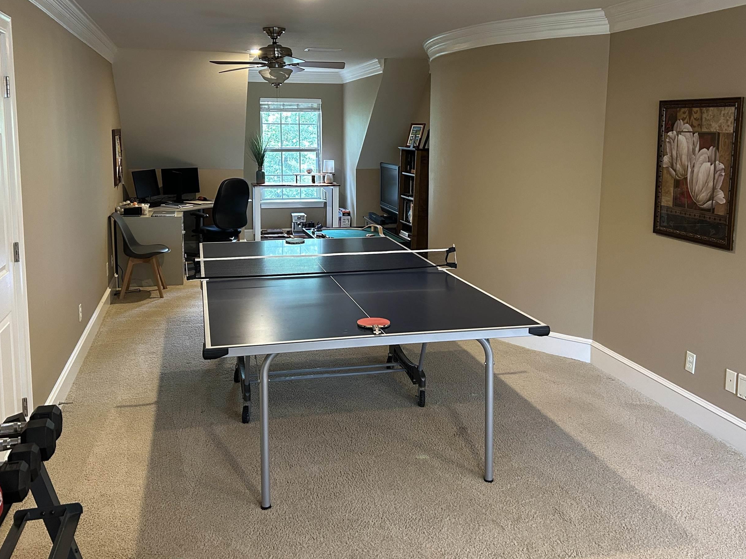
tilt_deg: -7.9
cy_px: 220
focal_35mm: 33
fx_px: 711
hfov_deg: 55.4
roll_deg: -0.3
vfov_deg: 42.7
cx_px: 368
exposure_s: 1/60
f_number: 1.5
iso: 320
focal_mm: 5.7
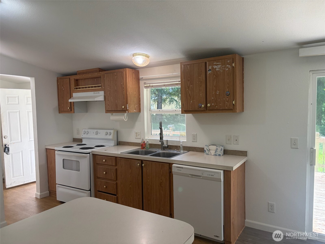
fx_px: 244
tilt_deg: -3.9
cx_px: 162
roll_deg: +1.7
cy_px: 122
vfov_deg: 53.1
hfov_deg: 67.3
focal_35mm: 26
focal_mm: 5.96
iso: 125
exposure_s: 1/220
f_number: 1.6
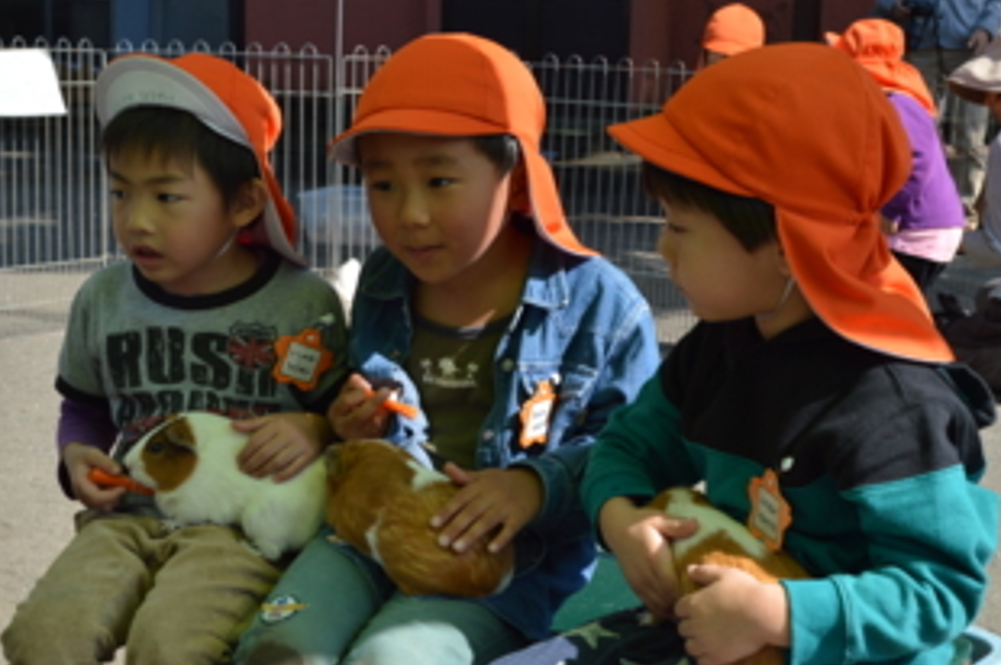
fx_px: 1722
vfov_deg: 21.9
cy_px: 352
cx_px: 449
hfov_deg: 32.4
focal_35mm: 62
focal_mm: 32
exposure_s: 1/200
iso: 100
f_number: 7.1
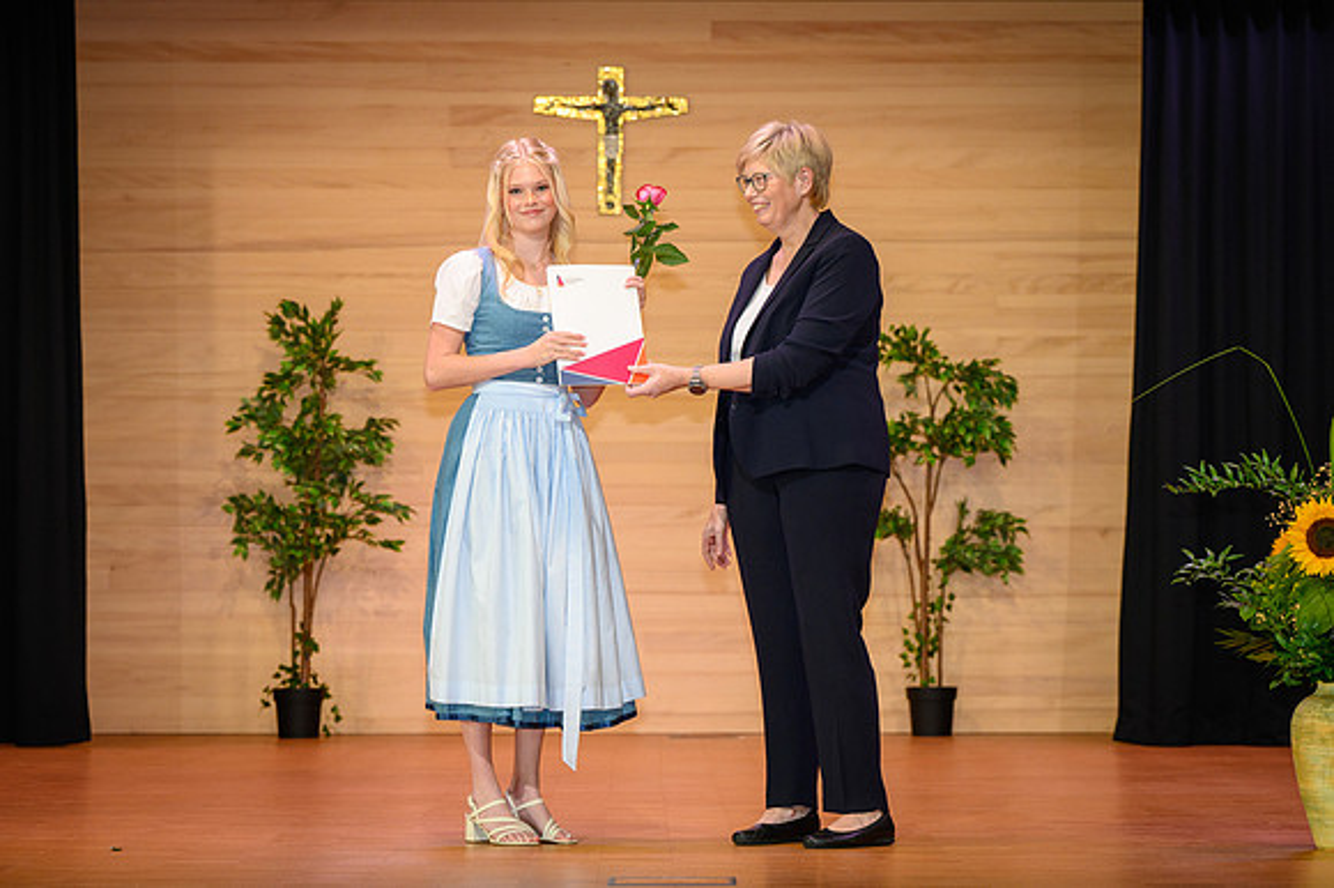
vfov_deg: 11.3
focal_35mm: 122
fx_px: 4503
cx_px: 697
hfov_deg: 16.9
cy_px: 375
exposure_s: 1/200
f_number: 5
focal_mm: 105
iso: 2000
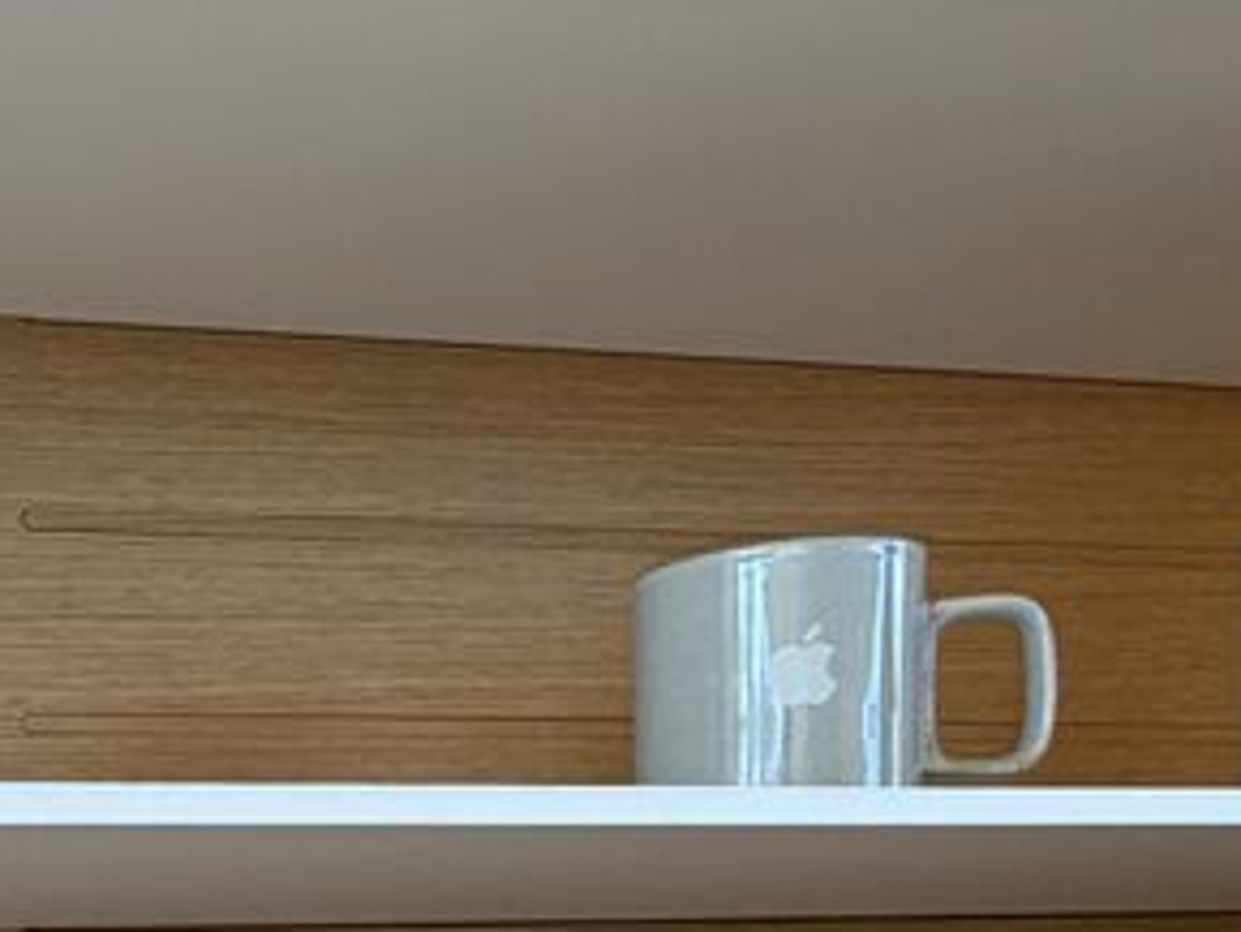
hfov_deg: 27.1
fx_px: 2224
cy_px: 1254
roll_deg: +0.4
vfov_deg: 21.2
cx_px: -292
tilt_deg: -9.0
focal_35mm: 62
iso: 100
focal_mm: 2.22
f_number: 2.2
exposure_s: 1/100
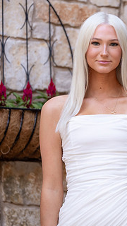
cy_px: 101
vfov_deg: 7.2
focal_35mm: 301
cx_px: 116
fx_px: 1802
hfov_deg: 4.0
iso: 400
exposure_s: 1/320
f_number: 2.8
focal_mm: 158
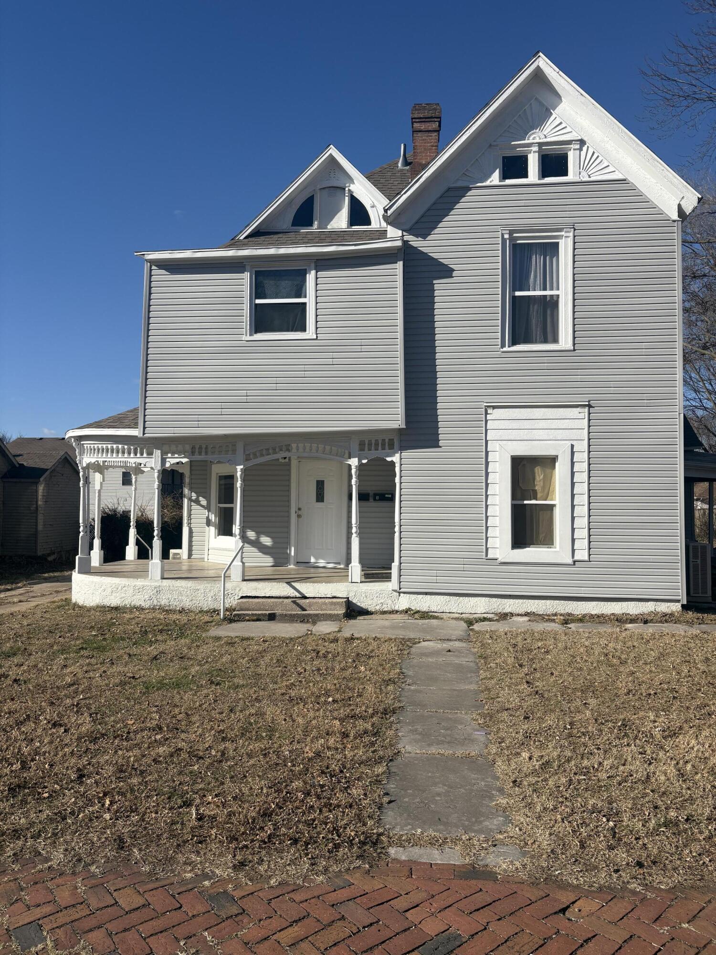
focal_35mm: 26
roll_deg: +0.2
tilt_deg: +0.5
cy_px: 478
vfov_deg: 67.3
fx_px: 717
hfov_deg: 53.1
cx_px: 358
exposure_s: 1/5348
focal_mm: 5.96
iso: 50
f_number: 1.6
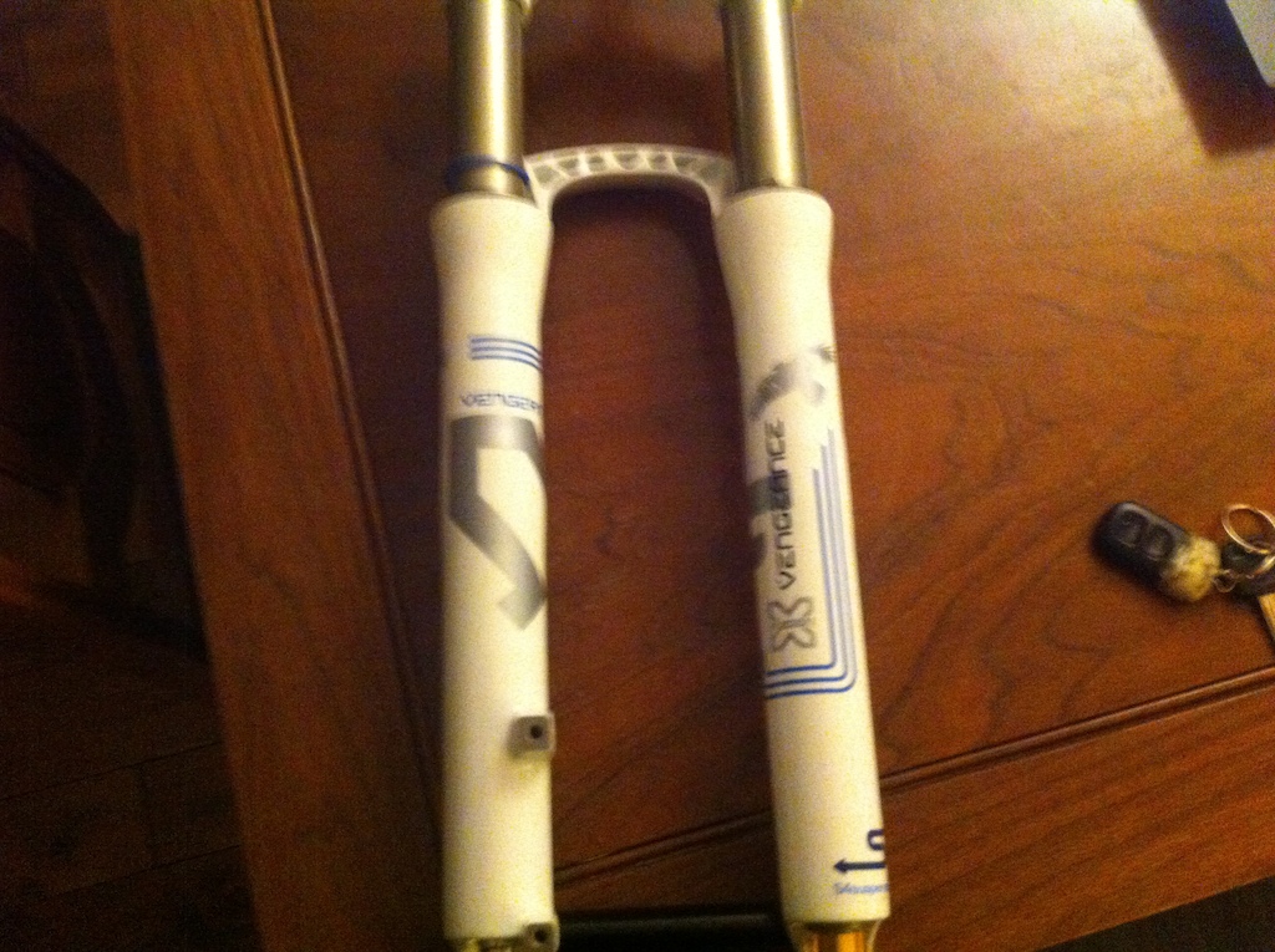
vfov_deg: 40.6
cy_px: 476
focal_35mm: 35
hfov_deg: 52.7
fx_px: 1287
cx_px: 638
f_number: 2.8
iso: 1000
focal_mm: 3.85
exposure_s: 1/15
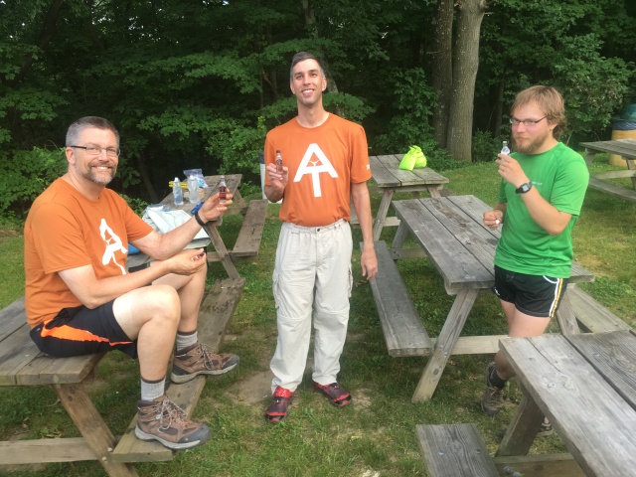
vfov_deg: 48.2
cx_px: 318
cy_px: 238
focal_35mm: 29
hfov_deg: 61.7
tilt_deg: -14.2
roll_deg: +3.8
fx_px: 533
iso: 32
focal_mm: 4.15
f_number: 2.2
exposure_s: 1/60
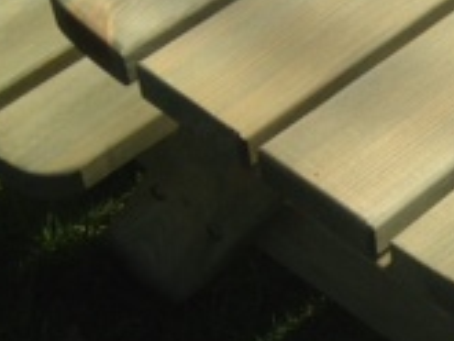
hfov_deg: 13.5
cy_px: 135
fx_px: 1785
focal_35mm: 136
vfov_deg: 10.9
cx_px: 713
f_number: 2.4
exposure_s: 1/1453
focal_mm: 4.28
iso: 64
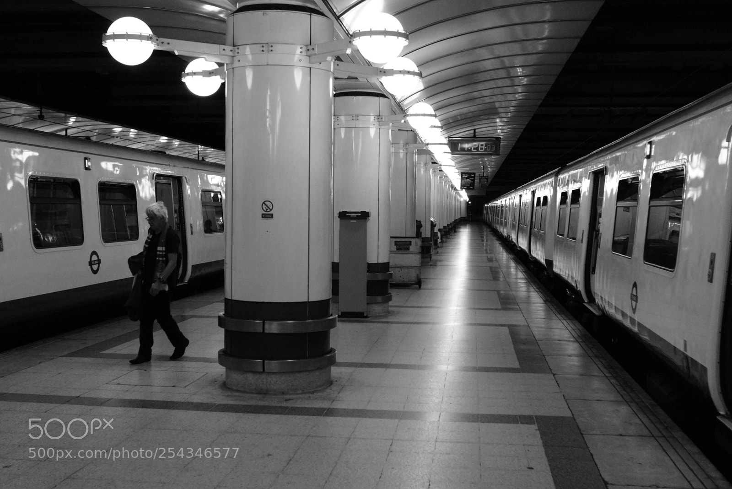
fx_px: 855
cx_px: 366
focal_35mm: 42
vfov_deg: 31.9
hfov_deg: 46.4
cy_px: 244
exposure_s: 1/250
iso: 1600
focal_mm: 28
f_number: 4
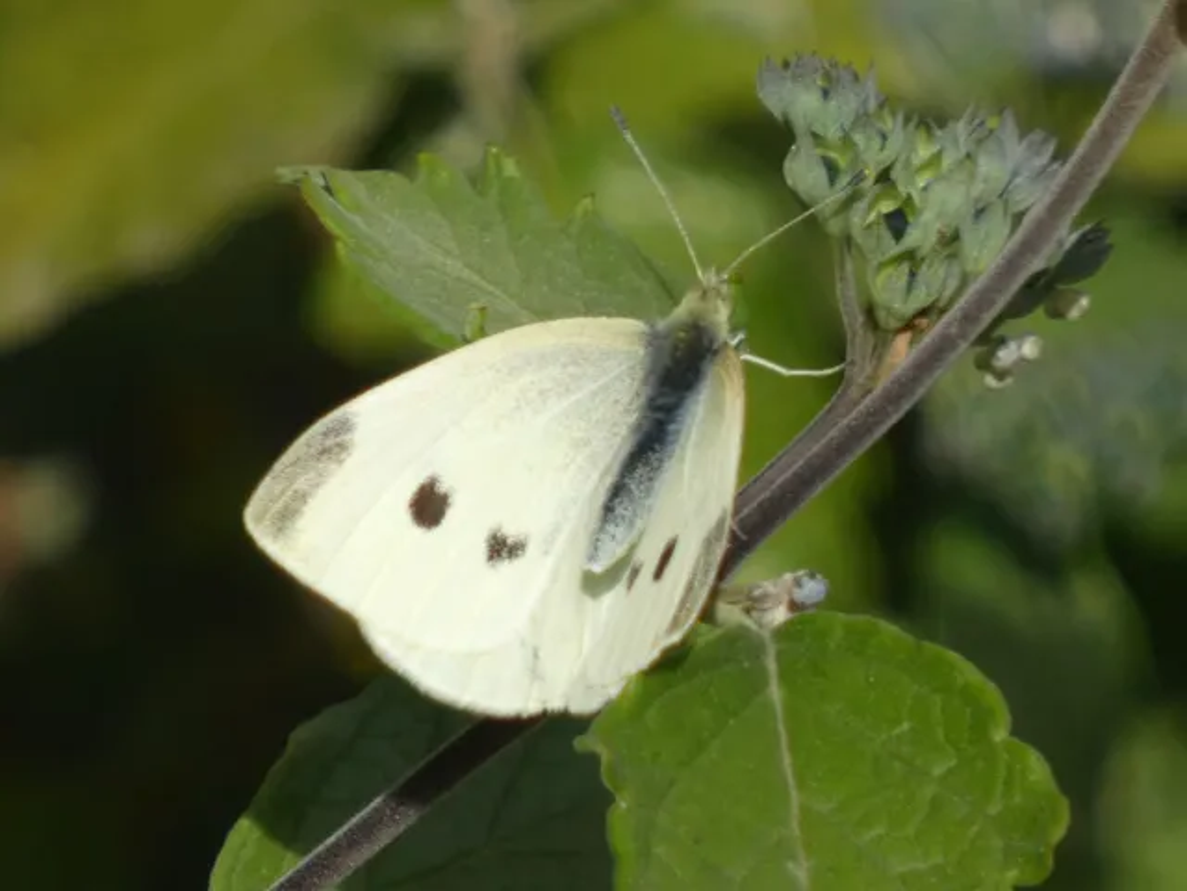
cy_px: 446
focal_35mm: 1200
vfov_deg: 1.2
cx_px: 594
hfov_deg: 1.7
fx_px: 41149
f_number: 5.9
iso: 100
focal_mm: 215
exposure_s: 1/250
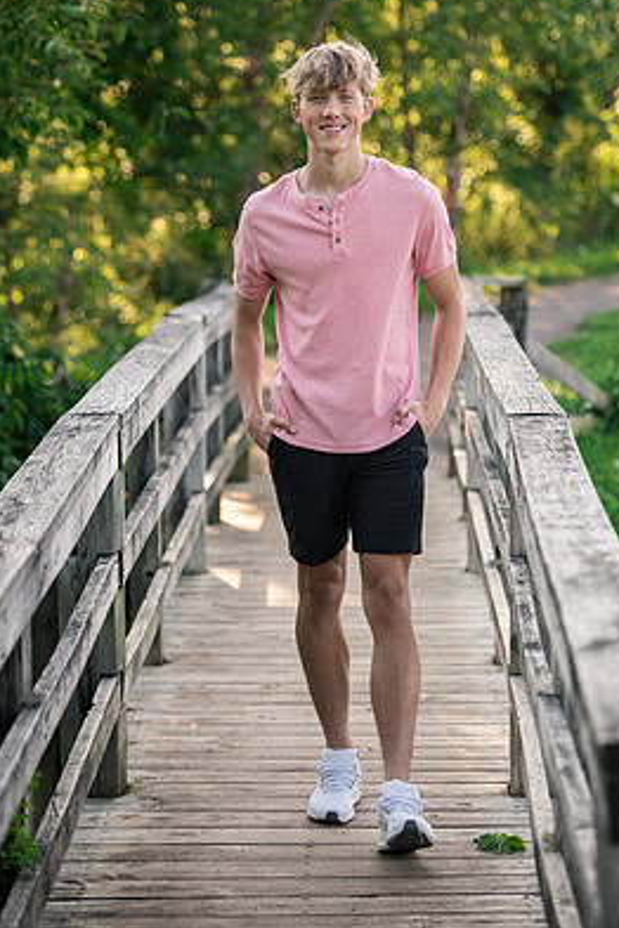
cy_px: 401
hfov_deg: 10.9
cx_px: 347
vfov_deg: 16.3
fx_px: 3249
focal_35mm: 126
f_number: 2.8
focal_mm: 110
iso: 800
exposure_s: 1/2500
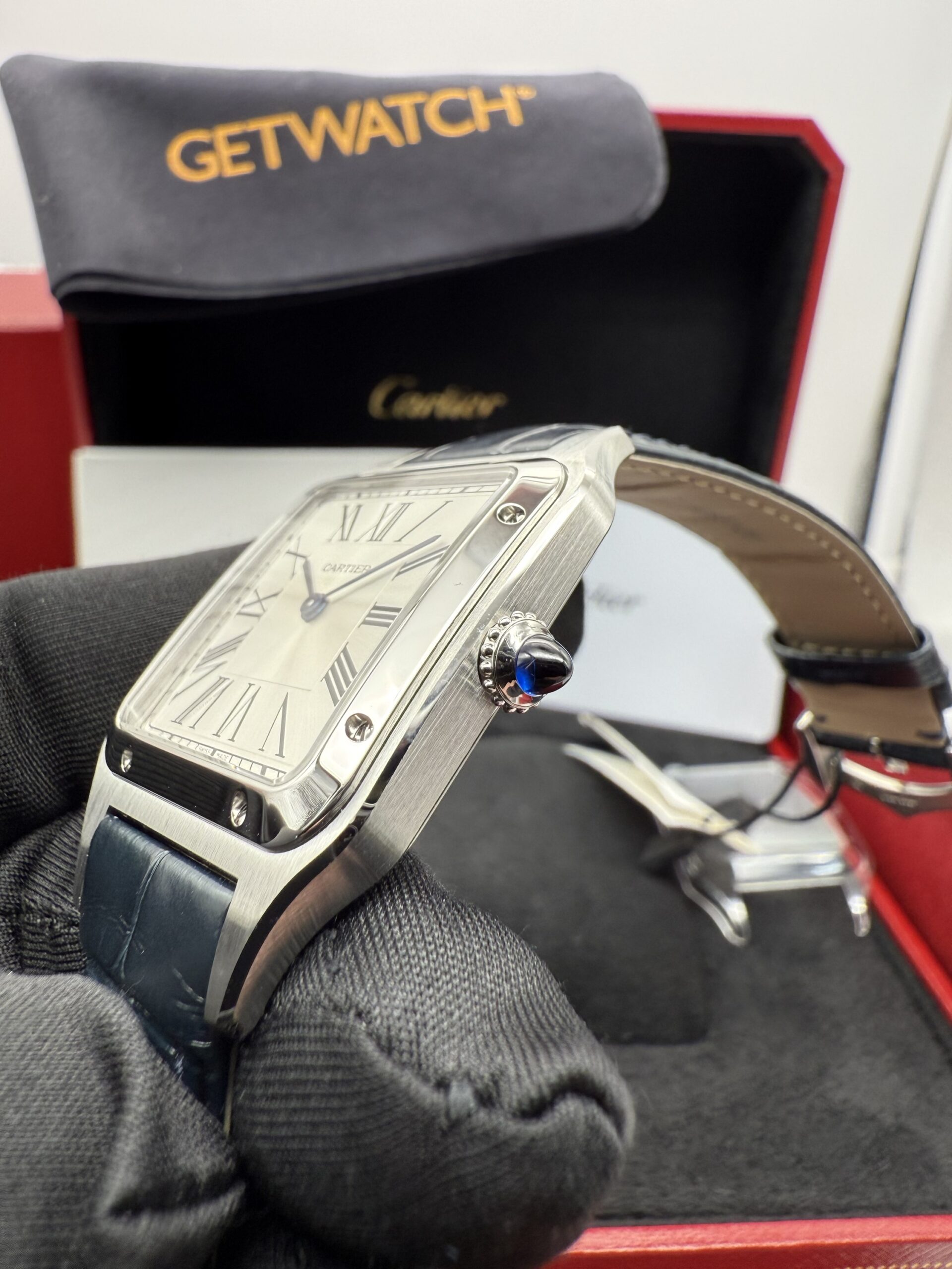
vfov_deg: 71.6
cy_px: 634
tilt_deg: -19.6
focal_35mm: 24
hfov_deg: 56.8
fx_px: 880
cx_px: 476
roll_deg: -2.2
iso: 50
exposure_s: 1/99
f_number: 2.2
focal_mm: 2.22
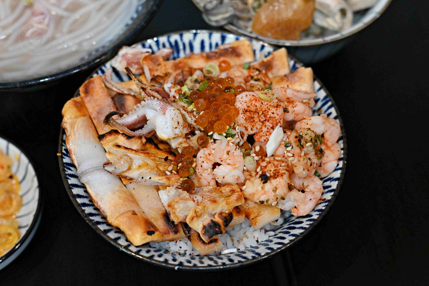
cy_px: 143
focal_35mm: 75
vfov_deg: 18.2
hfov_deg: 27.0
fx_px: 894
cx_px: 214
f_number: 3.2
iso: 4000
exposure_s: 1/200
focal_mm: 50
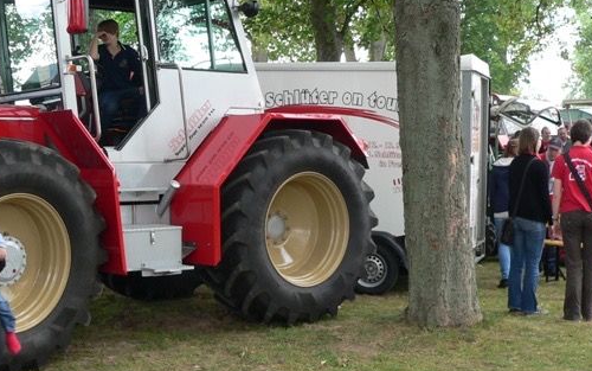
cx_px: 191
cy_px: 132
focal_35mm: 61
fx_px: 985
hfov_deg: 33.1
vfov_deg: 21.3
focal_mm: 6
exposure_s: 1/60
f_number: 2.8
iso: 80
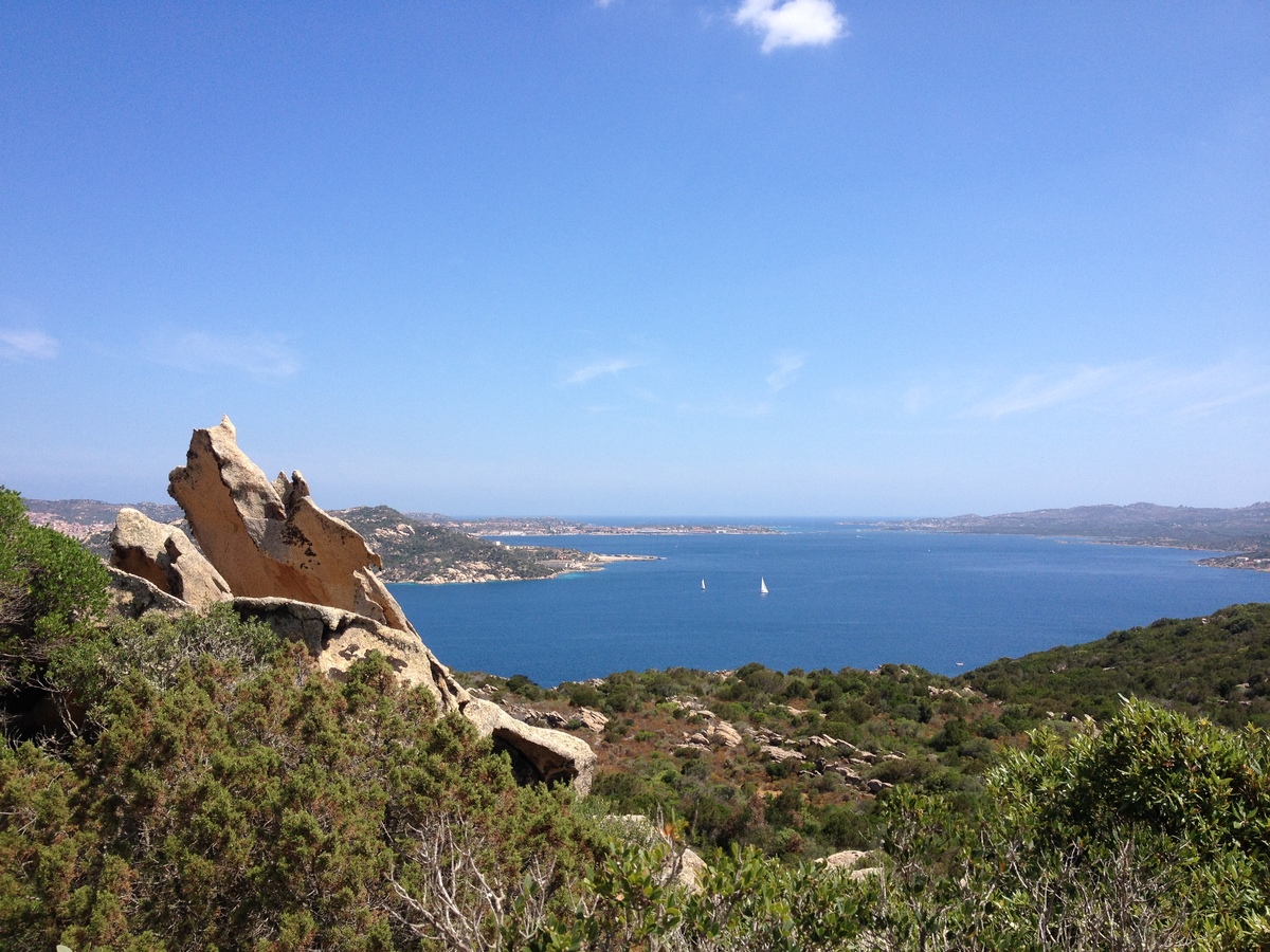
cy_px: 476
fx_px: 1284
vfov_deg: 40.7
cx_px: 635
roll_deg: +0.0
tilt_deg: -0.7
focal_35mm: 35
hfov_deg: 52.6
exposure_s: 1/1672
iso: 50
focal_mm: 4.28
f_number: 2.4
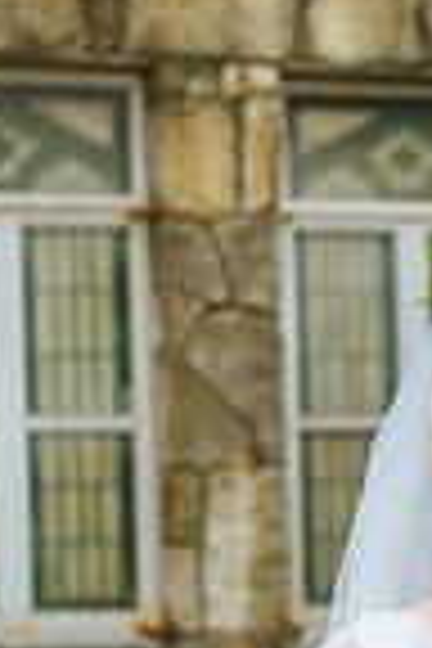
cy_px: 770
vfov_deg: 9.3
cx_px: 641
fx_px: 3942
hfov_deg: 6.2
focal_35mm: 219
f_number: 4
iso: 250
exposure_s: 1/640
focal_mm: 70
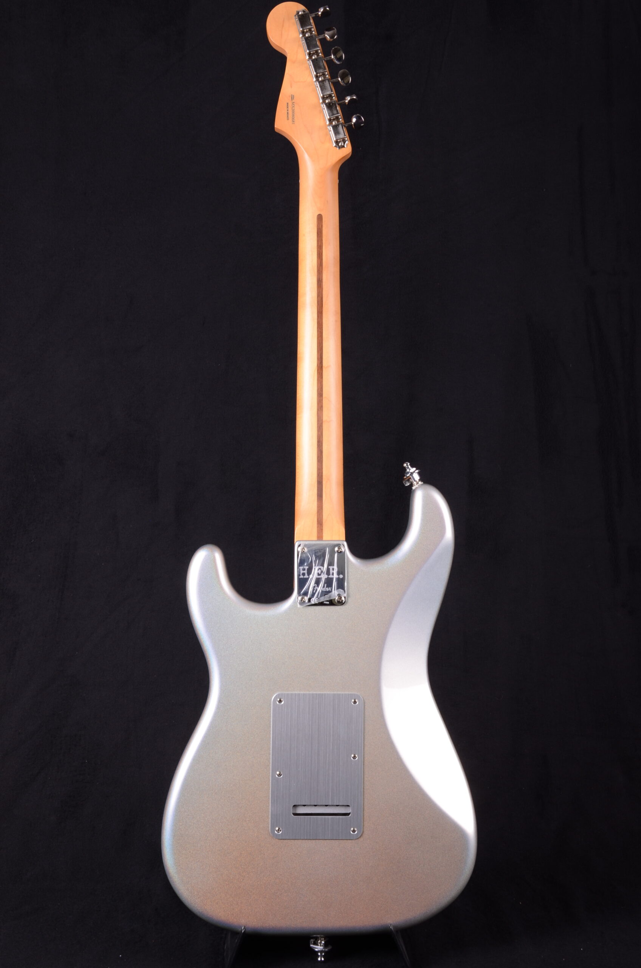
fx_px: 1207
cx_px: 320
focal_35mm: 45
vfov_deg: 43.7
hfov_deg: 29.7
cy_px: 484
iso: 200
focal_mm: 30
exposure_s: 1/200
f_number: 13
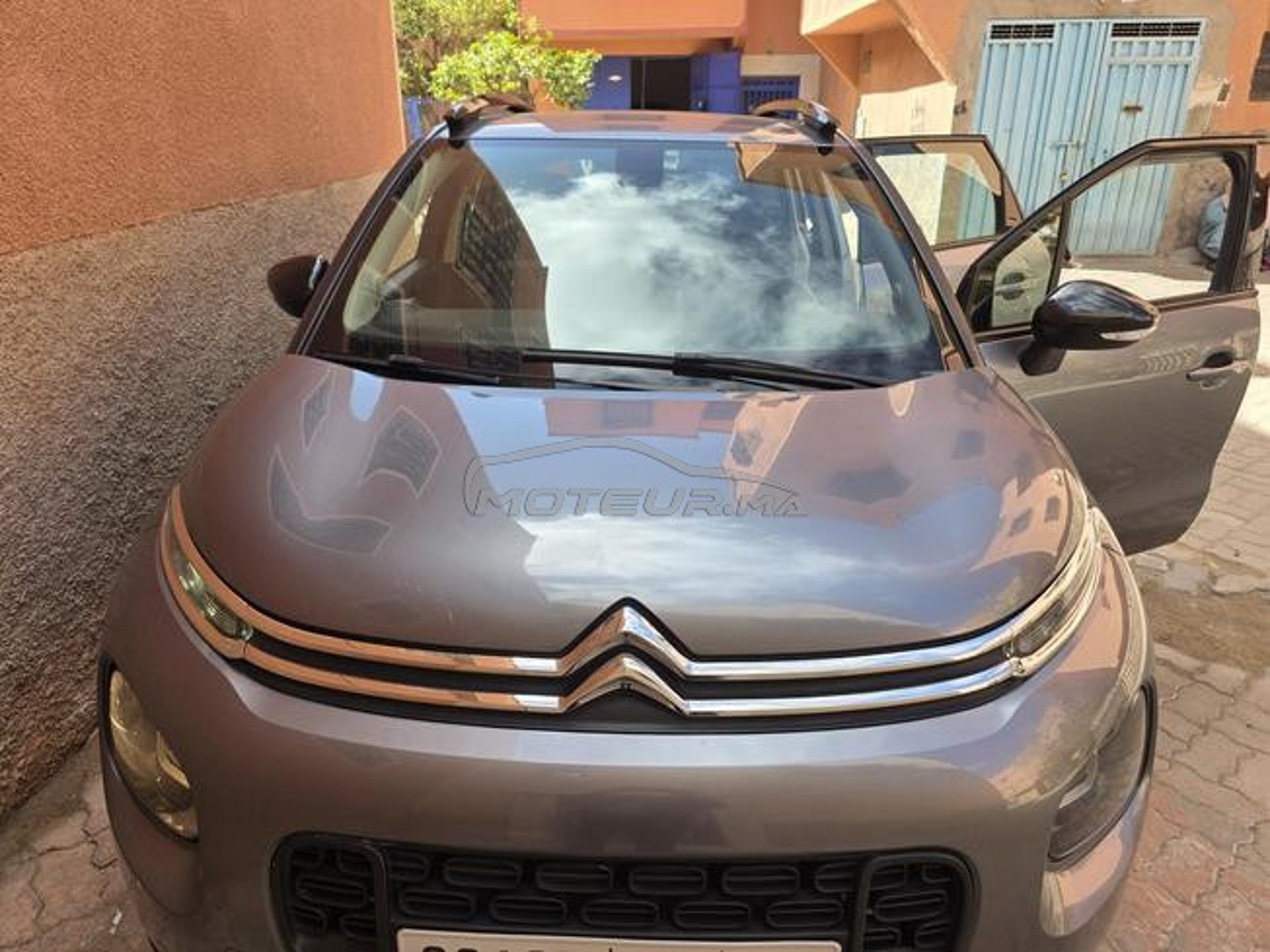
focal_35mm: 23
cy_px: 476
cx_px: 635
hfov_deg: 73.9
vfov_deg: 58.9
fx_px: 844
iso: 16
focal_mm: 6.3
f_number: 1.7
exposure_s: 1/200
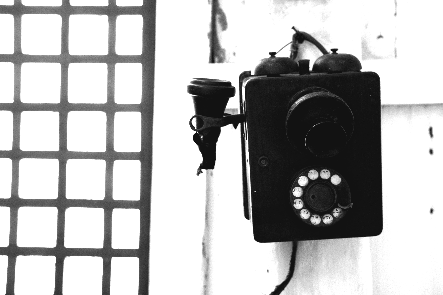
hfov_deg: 37.5
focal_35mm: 53
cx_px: 222
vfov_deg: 25.5
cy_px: 148
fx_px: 652
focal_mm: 35
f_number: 4
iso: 3200
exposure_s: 1/52
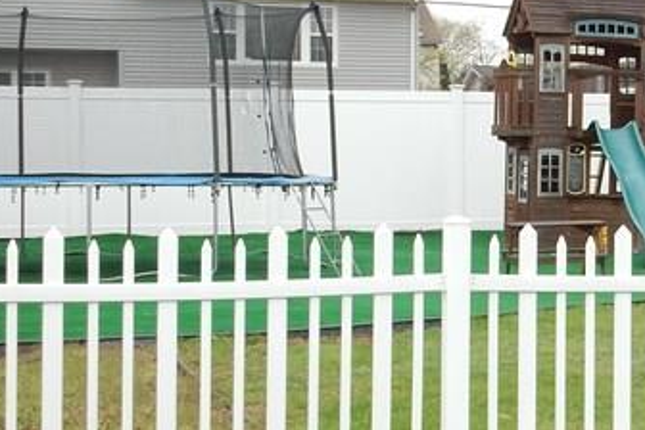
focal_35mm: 114
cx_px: 724
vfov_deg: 12.0
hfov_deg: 17.3
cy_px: 192
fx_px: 2042
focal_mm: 6.4
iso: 125
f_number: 4
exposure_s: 1/100
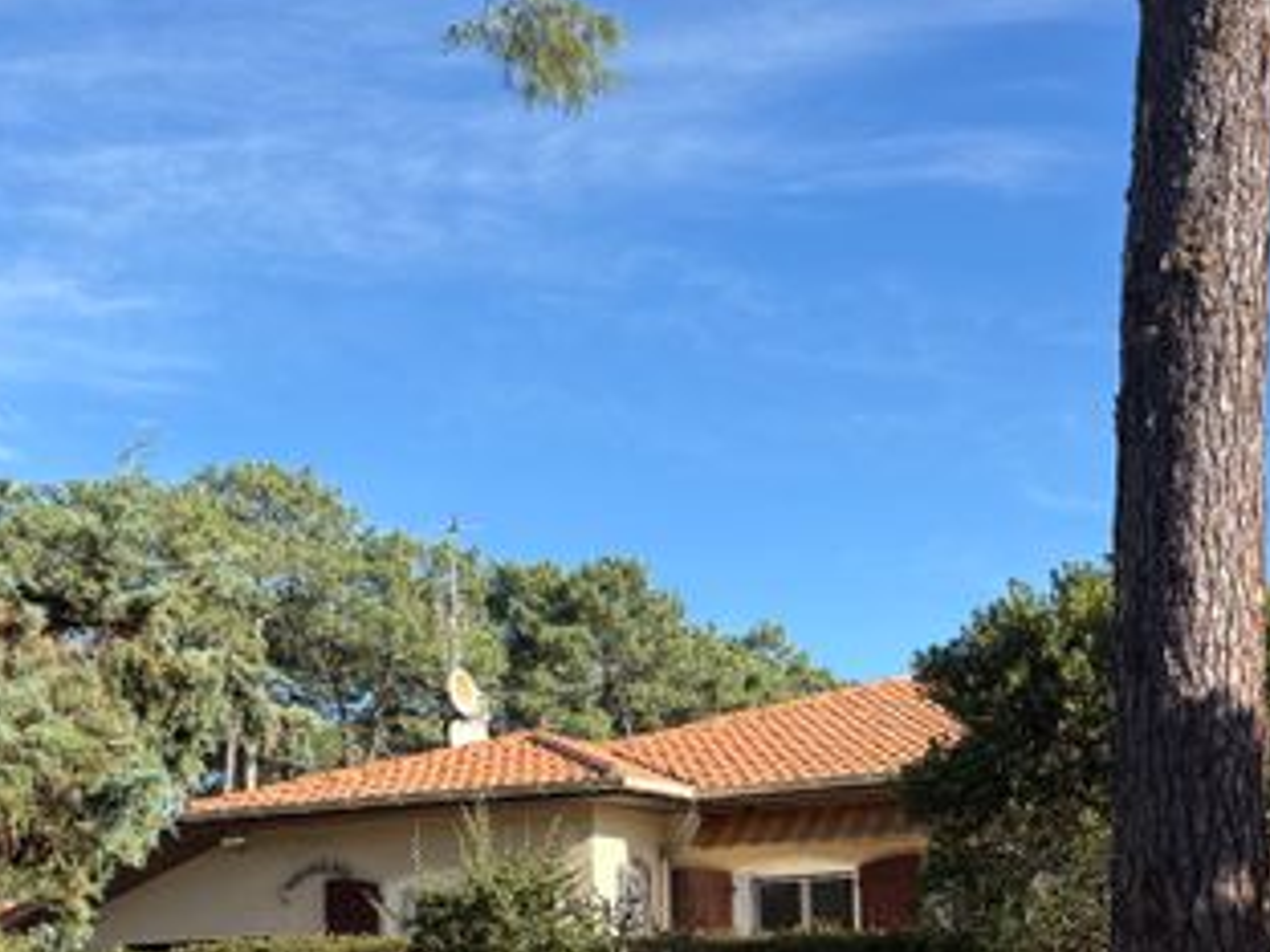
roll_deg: +2.2
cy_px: 842
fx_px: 1834
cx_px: 782
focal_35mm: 50
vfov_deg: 28.1
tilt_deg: +4.7
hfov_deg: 38.0
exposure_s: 1/1626
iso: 50
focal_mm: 5.96
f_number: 1.6
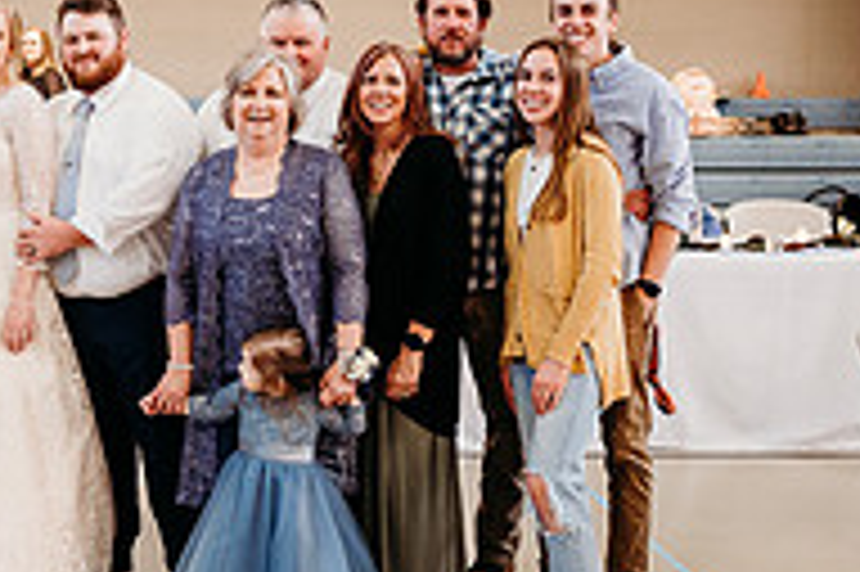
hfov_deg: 26.8
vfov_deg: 18.5
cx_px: 90
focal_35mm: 73
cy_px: 133
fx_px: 1742
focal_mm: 24
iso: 1250
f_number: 2
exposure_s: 1/125
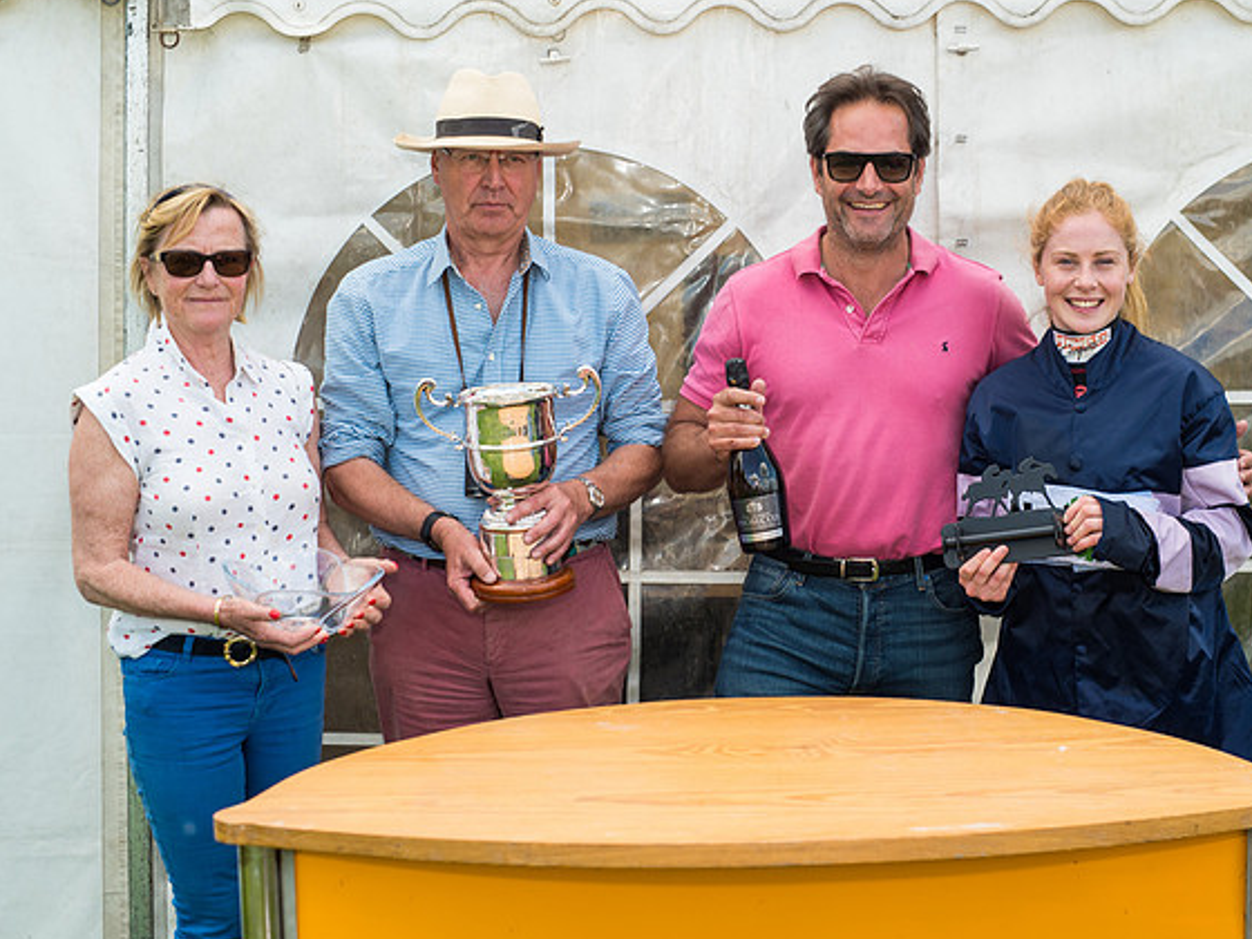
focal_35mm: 58
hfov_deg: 33.1
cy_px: 452
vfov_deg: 25.2
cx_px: 754
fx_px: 2098
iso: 200
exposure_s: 1/400
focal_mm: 50
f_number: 5
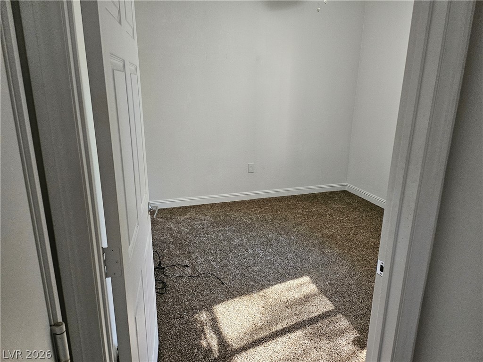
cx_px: 242
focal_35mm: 24
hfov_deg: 71.6
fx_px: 335
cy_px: 181
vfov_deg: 56.8
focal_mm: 5
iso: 500
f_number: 1.8
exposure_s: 1/120
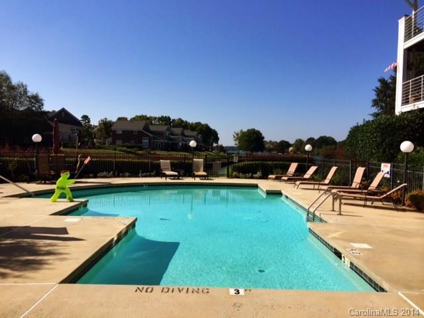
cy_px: 159
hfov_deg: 60.0
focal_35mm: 30
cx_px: 212
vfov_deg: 46.8
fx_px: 367
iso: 40
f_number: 2.2
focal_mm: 4.12
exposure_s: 1/5882
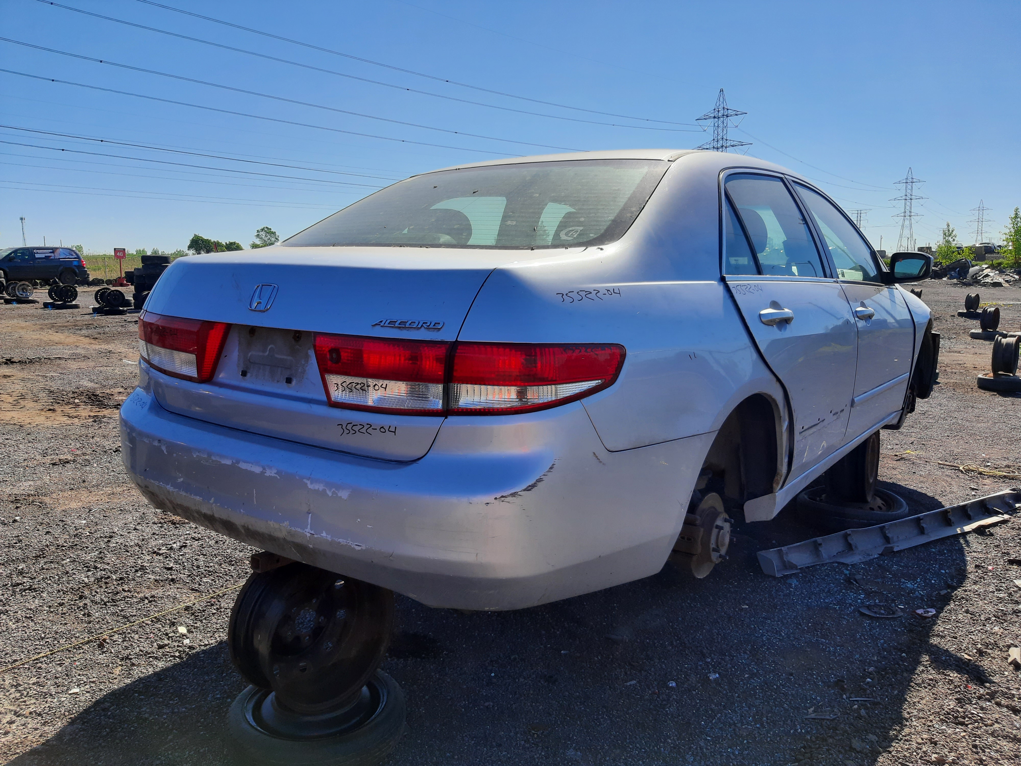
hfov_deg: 67.3
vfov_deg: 53.1
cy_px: 383
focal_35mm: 26
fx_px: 767
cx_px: 510
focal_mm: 3.92
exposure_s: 1/1412
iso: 40
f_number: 1.7
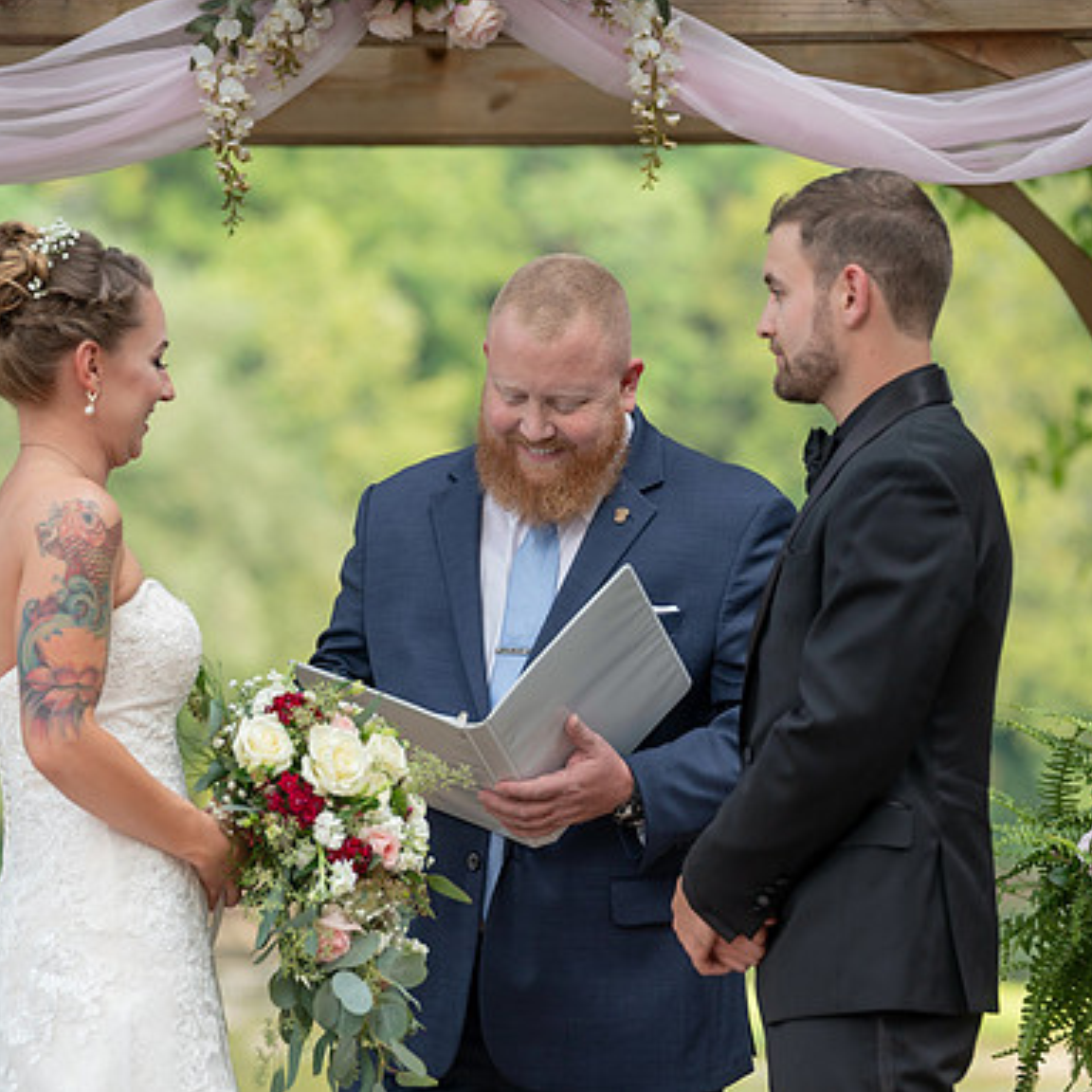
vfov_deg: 8.8
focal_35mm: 198
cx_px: 478
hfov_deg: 8.8
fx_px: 7067
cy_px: 545
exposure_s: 1/200
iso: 250
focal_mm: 154
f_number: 4
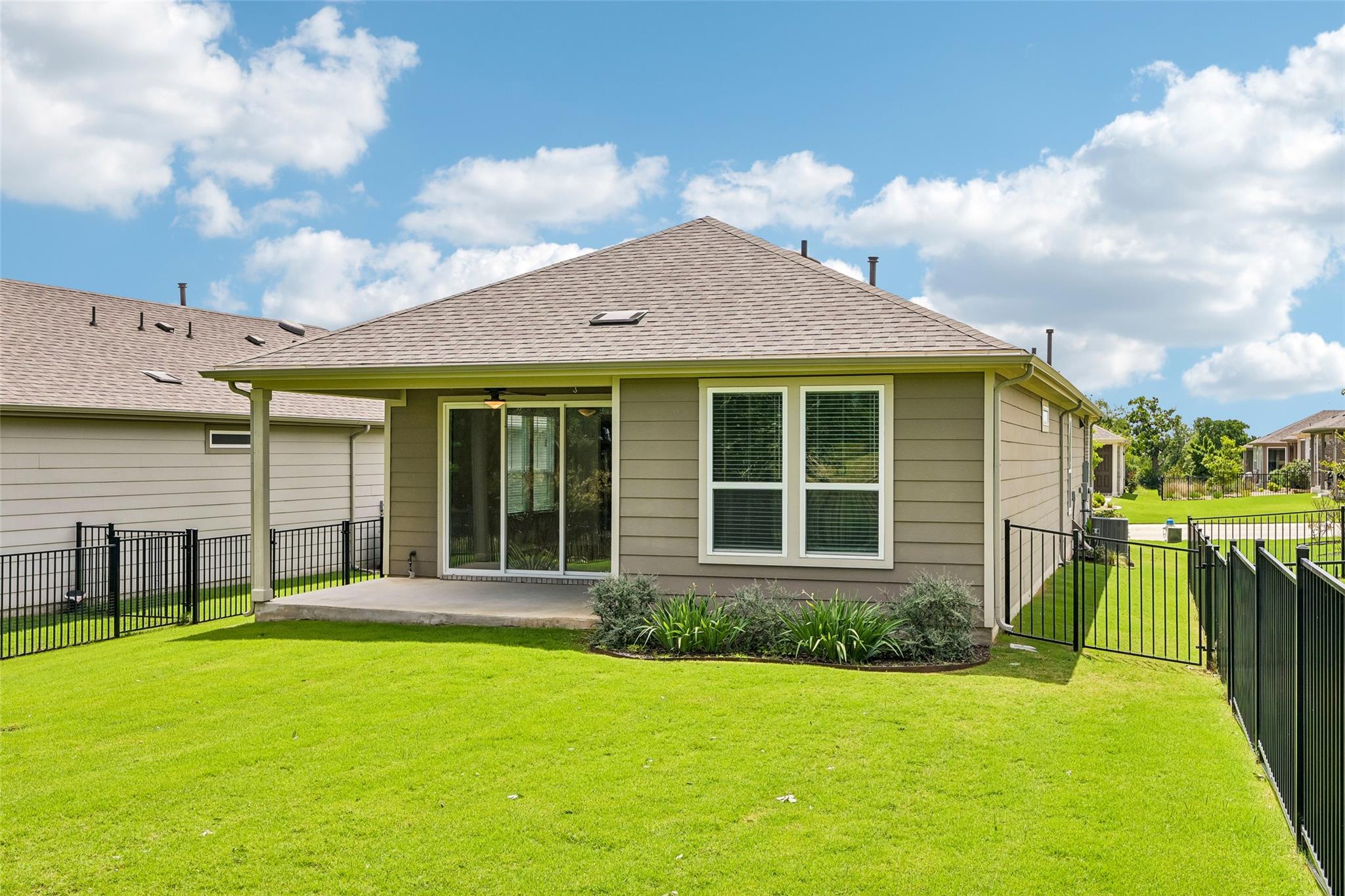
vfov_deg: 36.9
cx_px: 672
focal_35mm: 36
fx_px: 1345
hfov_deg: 53.1
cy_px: 448
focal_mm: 24
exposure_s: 1/350
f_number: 6.7
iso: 100
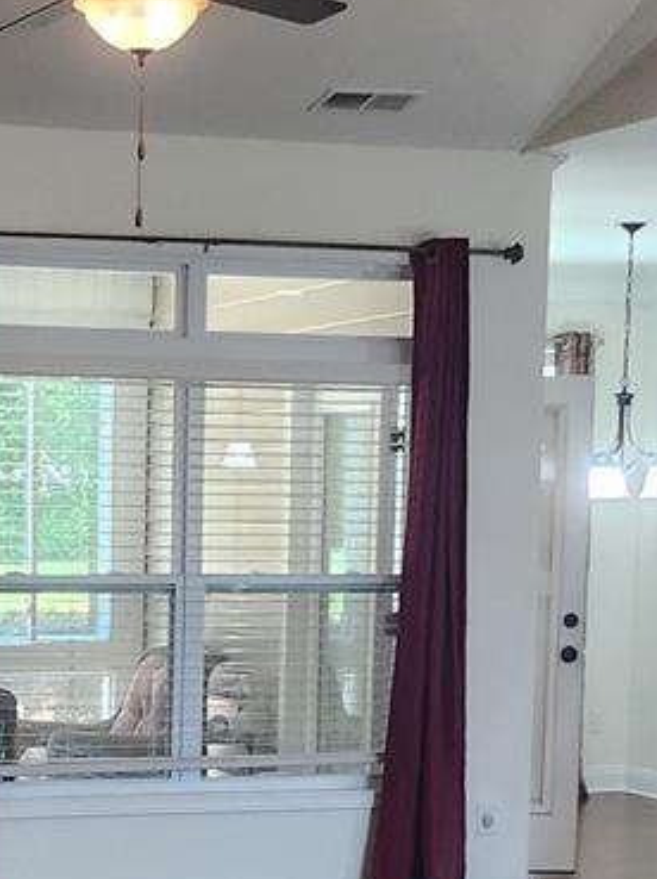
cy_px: 877
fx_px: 2535
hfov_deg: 14.6
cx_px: 52
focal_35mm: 100
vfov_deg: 19.1
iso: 500
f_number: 1.8
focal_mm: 5
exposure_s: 1/120
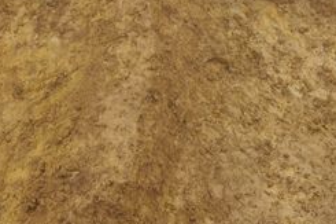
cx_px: 133
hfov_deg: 18.6
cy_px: 5
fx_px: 1026
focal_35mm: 110
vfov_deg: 12.3
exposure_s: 1/180
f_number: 8
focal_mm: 24
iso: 200
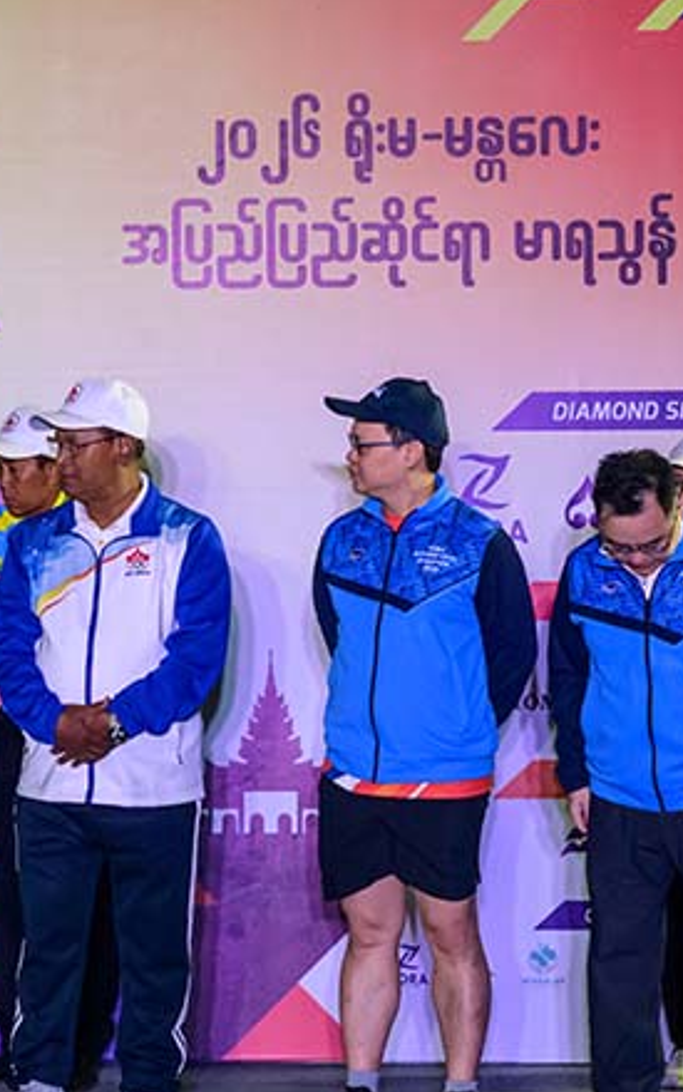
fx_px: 2651
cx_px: 2
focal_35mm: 89
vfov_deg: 23.3
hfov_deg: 14.5
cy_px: 625
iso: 5000
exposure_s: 1/250
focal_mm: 40
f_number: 5.6
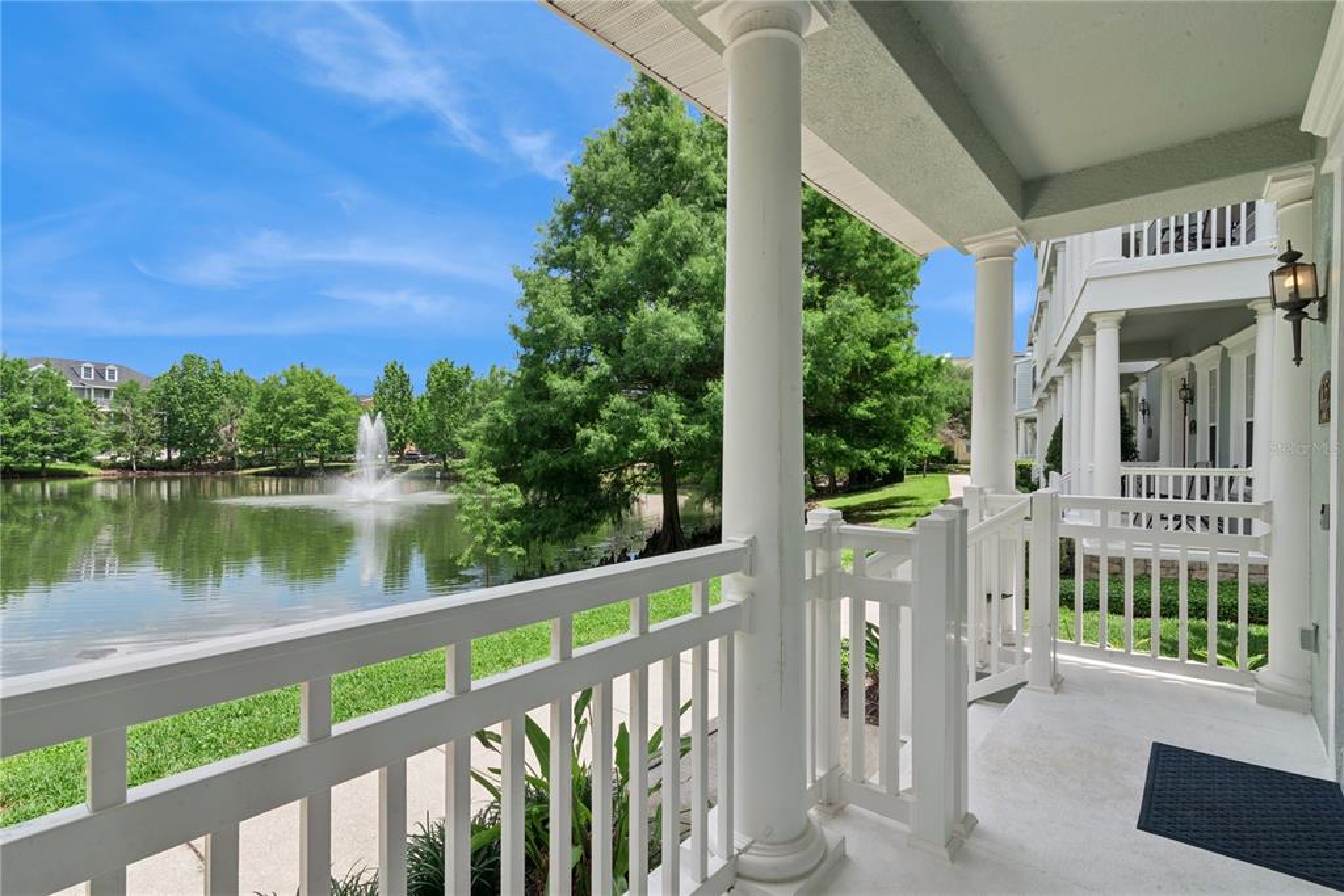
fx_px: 635
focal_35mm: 17
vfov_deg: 70.5
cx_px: 672
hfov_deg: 93.3
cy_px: 448
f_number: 18
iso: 100
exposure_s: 1/50
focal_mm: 17
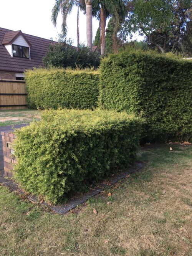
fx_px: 215
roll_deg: -1.0
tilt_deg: -10.4
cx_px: 96
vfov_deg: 61.7
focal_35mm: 29
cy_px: 128
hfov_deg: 48.2
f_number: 2.2
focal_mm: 4.15
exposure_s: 1/103
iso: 25
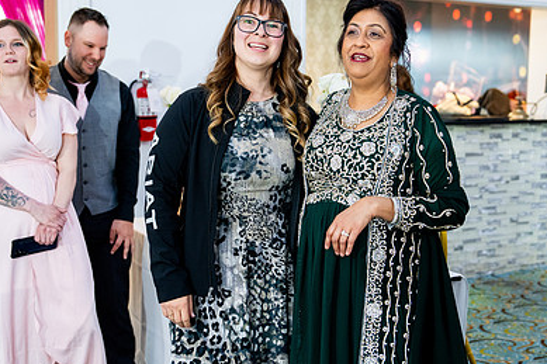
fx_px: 987
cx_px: 319
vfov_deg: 20.9
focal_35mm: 65
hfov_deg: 30.9
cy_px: 200
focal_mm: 40
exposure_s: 1/125
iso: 1600
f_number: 2.8
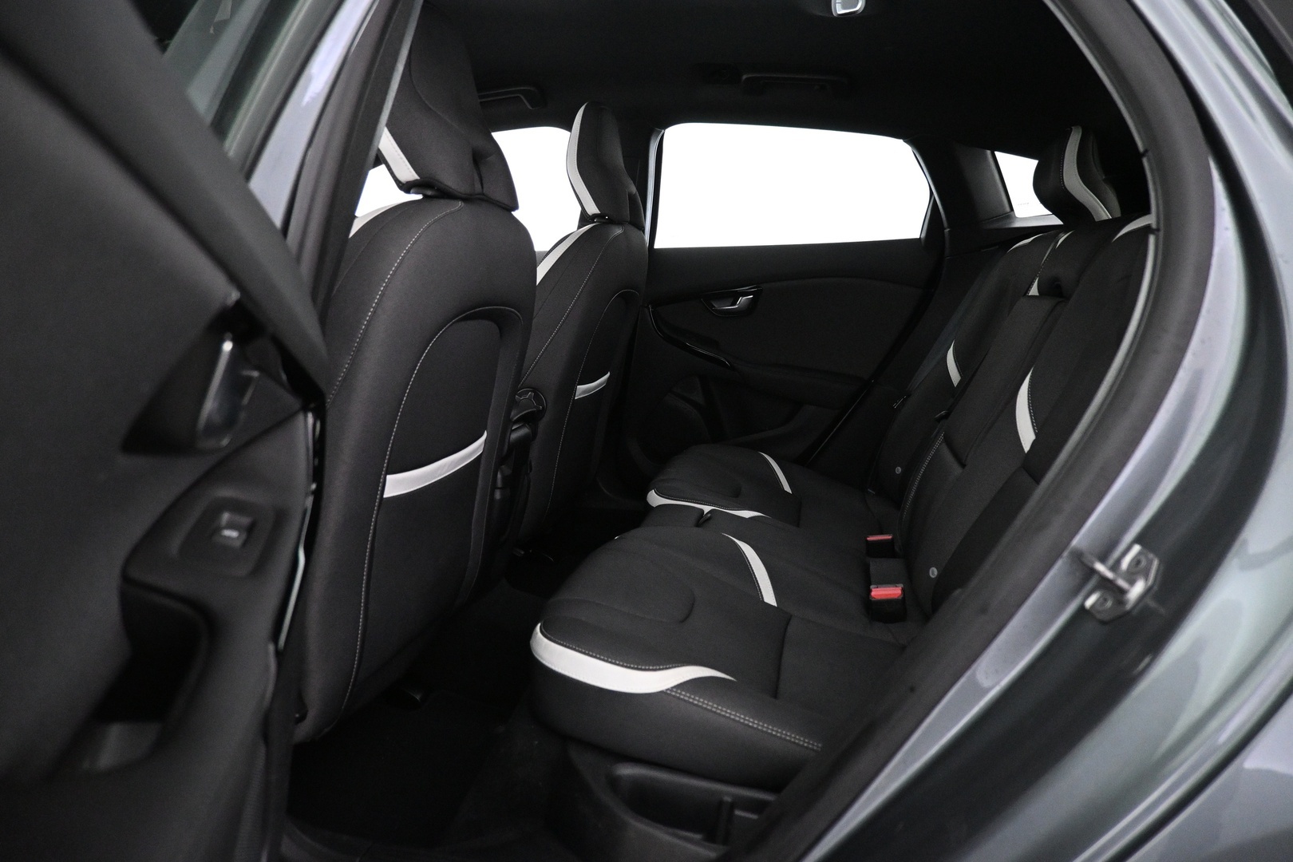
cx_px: 646
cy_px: 431
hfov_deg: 73.7
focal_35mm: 24
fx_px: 862
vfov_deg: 53.1
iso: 4000
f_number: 3.5
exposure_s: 1/60
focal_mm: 16
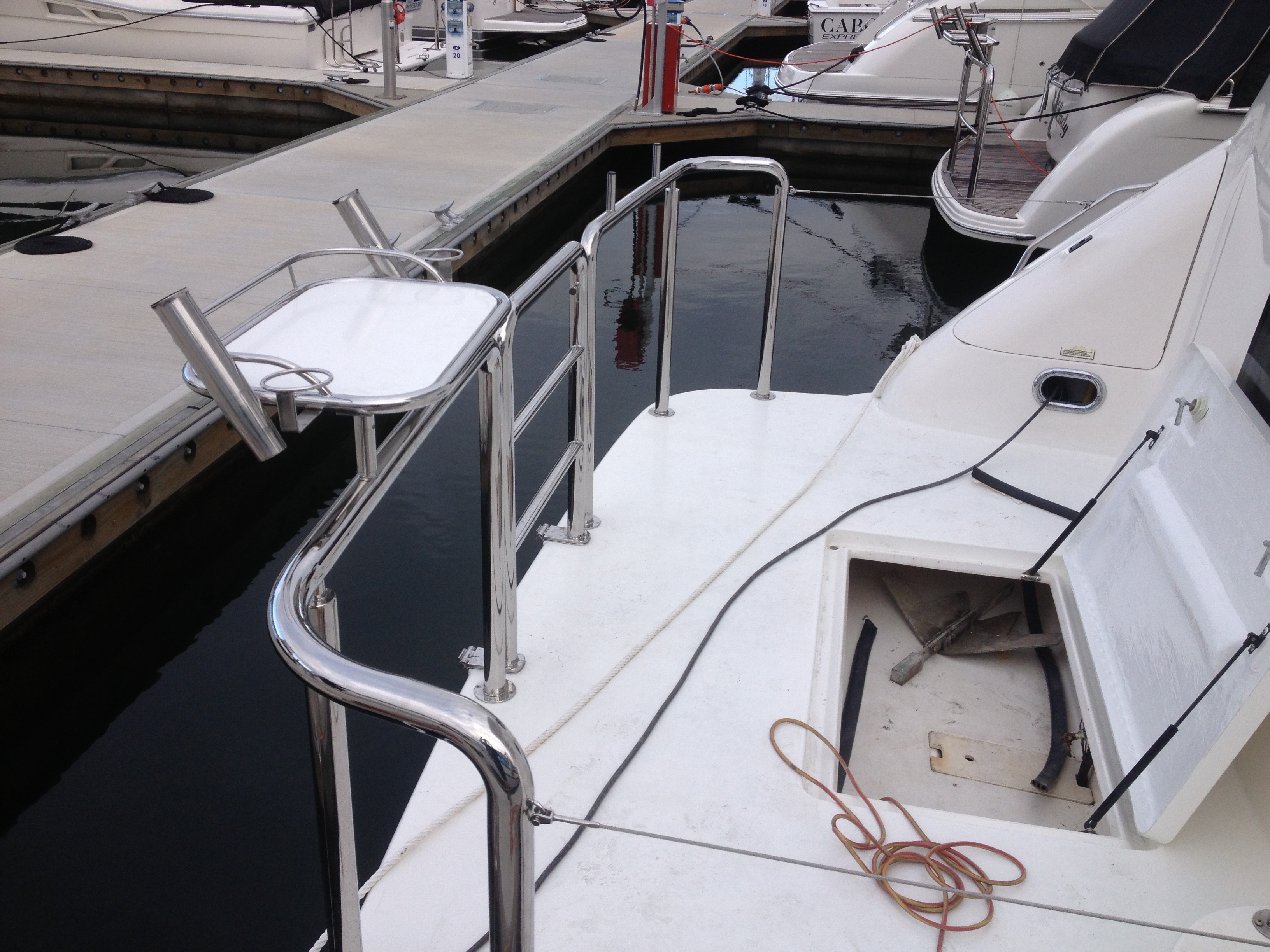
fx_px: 1284
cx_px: 635
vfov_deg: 40.7
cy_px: 476
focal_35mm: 35
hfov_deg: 52.6
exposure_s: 1/576
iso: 50
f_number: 2.4
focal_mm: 4.28
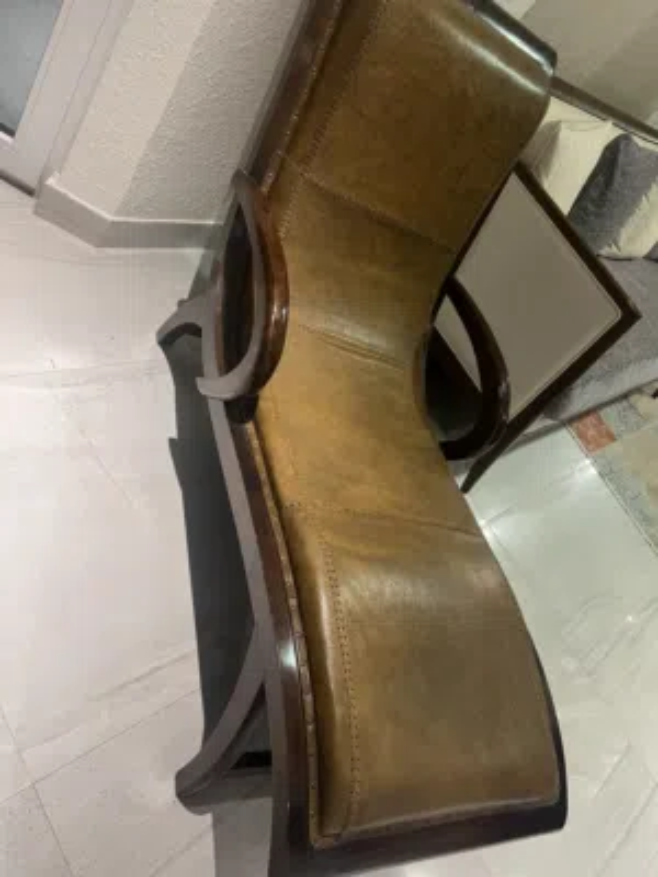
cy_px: 438
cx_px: 329
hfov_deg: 53.1
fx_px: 659
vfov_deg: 67.3
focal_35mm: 26
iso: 160
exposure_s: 1/50
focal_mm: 5.7
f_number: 1.5
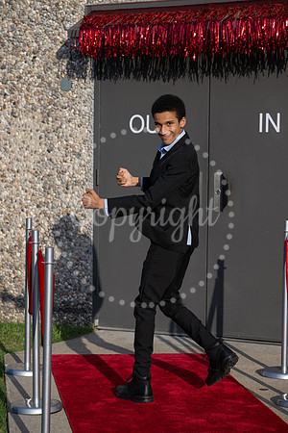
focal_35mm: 92
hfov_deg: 14.9
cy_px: 216
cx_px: 144
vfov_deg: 22.1
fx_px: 1104
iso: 320
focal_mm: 92
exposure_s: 1/2000
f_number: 5
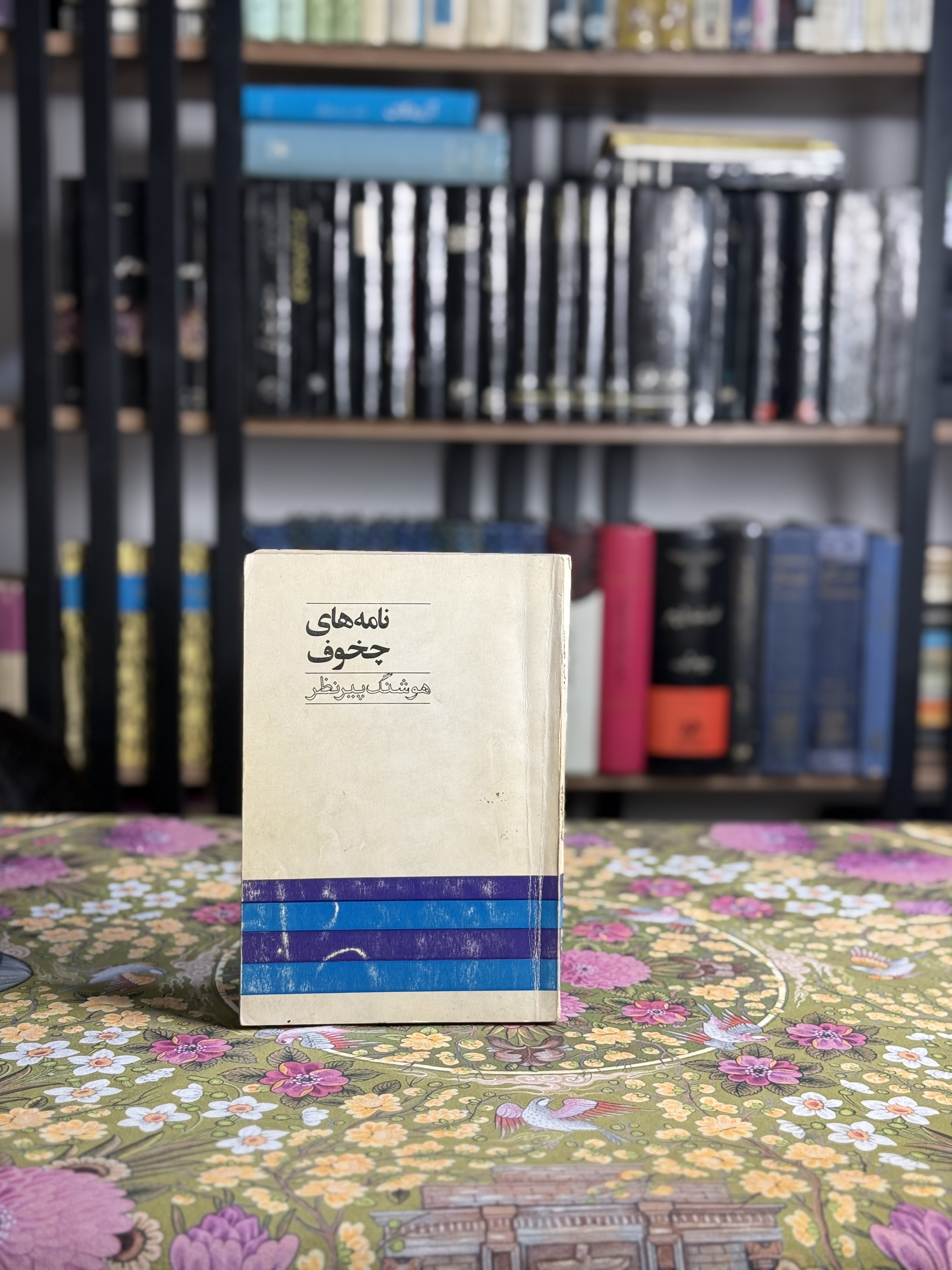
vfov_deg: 39.7
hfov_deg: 30.3
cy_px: 635
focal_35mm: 48
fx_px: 1760
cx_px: 476
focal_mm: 6.76
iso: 80
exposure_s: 1/100
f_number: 1.78
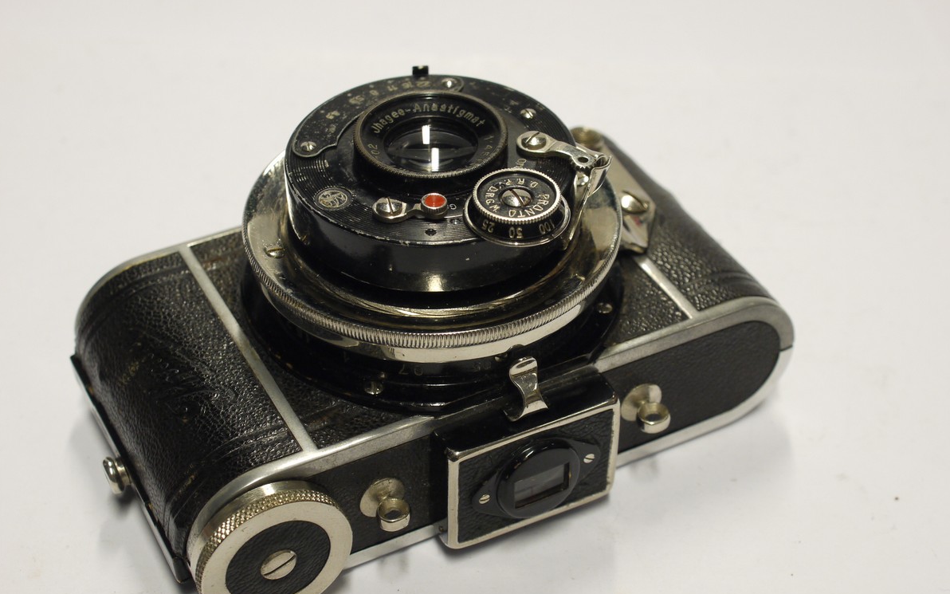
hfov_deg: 32.0
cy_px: 326
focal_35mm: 64
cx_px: 473
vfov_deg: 20.3
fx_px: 1657
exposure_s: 1/25
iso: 400
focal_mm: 30
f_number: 6.3
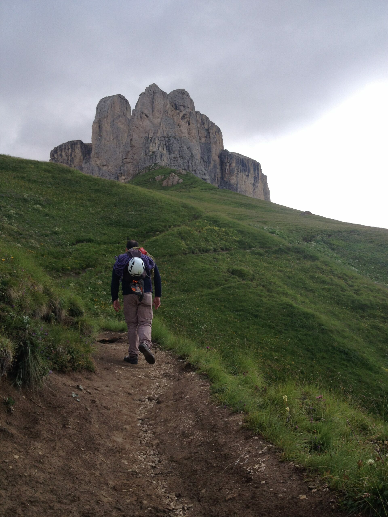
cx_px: 194
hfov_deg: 40.7
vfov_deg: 52.6
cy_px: 258
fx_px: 523
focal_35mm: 35
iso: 50
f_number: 2.4
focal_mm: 4.28
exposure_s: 1/905
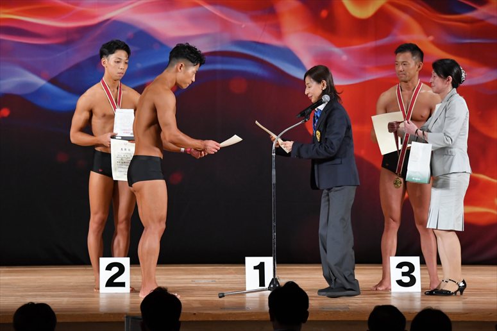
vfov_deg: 6.3
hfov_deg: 9.5
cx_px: 248
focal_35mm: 217
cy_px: 166
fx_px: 2994
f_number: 5.6
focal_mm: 145
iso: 3200
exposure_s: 1/400
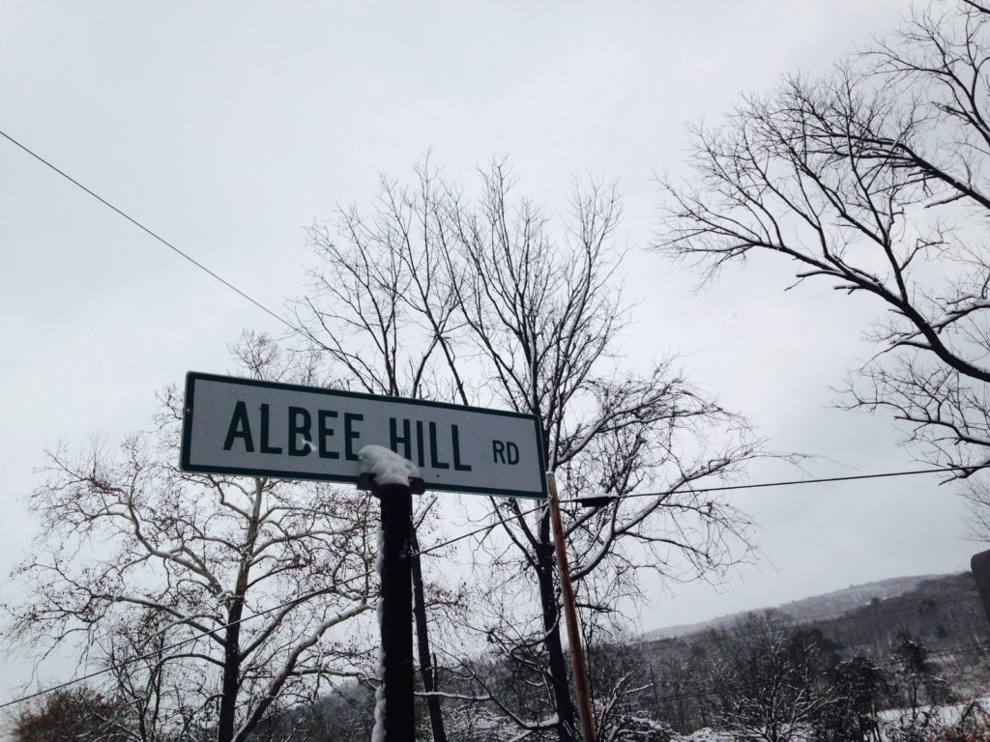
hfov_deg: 55.4
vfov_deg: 42.9
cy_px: 371
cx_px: 495
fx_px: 944
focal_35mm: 33
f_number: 2.4
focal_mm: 4.12
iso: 50
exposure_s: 1/2169
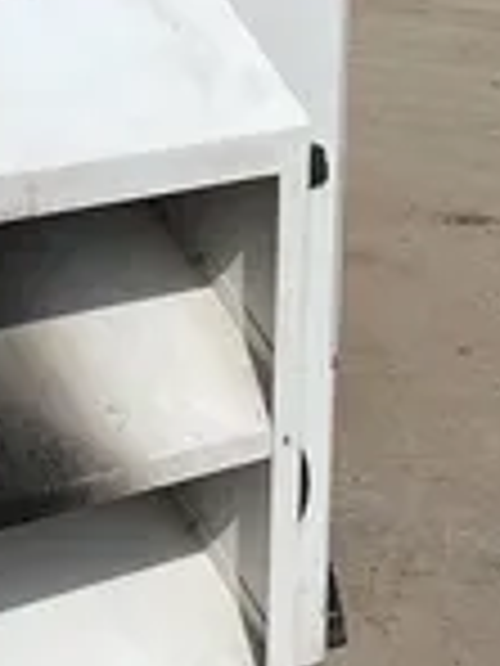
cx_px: -414
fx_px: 2484
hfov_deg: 10.7
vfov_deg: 15.2
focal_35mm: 129
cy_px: 191
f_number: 1.6
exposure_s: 1/9901
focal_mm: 5.1
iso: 50
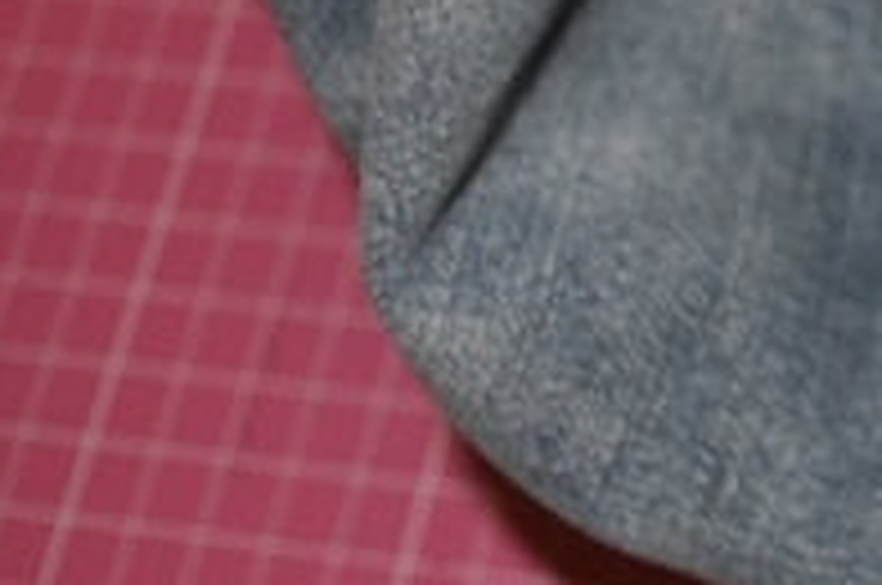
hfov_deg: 13.1
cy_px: -416
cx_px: 1782
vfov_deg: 9.7
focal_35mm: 135
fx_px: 3302
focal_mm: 22
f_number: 3.5
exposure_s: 1/60
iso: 200
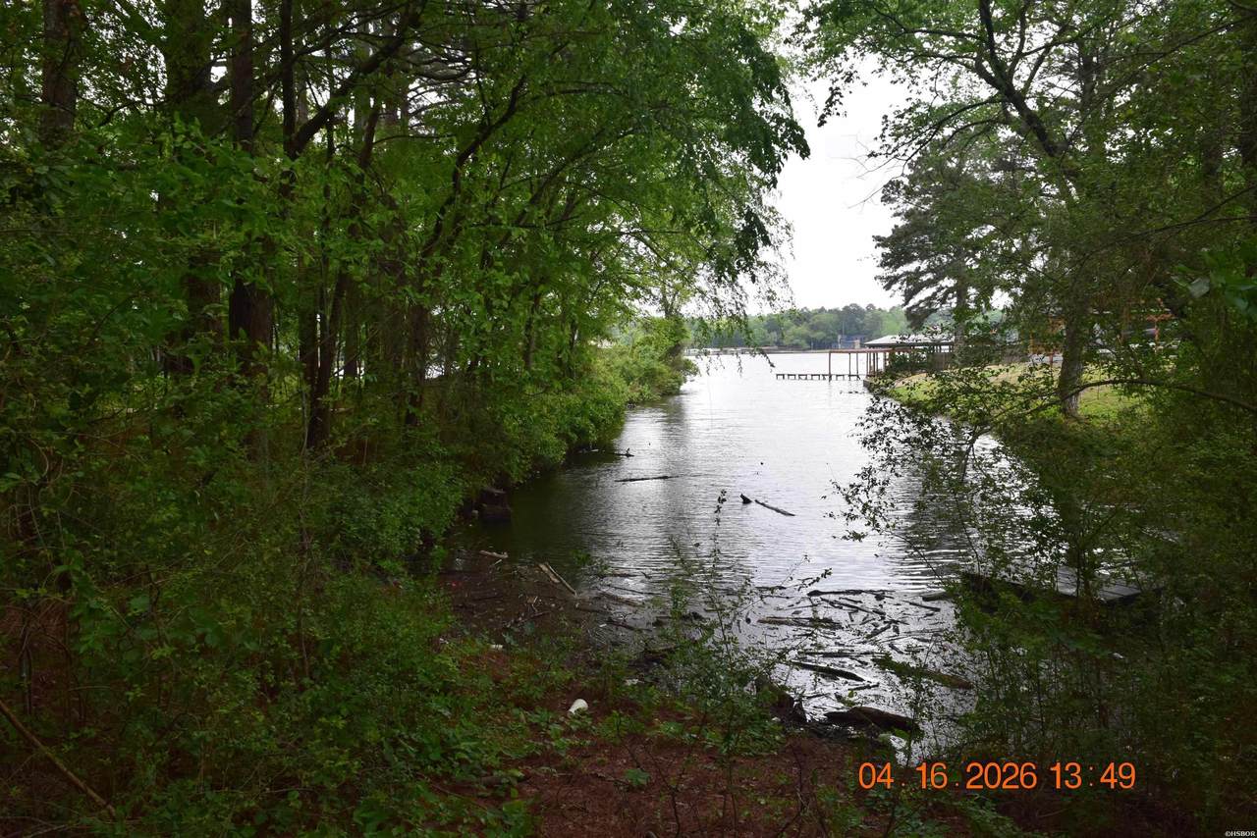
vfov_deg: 48.0
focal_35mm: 27
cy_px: 419
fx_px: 943
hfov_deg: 67.4
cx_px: 628
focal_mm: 18
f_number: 10
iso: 400
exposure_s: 1/250
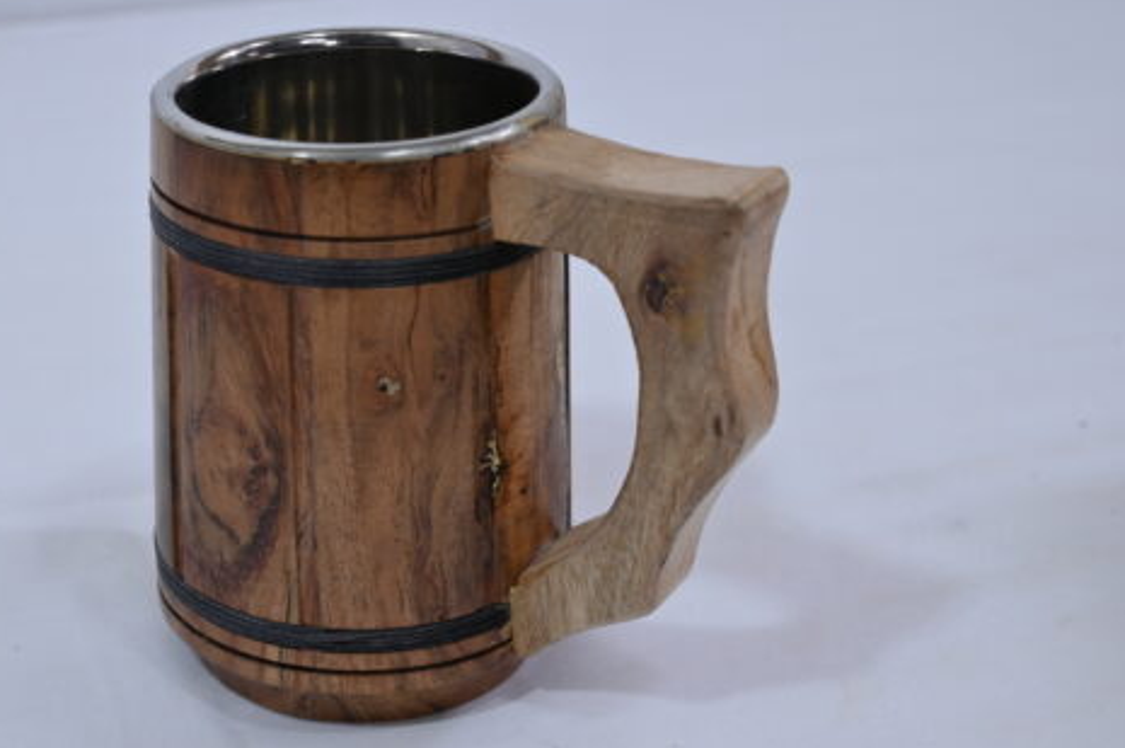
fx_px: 1935
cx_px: 462
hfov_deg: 32.3
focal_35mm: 62
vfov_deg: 21.9
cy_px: 408
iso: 500
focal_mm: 48
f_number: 7.1
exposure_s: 1/125
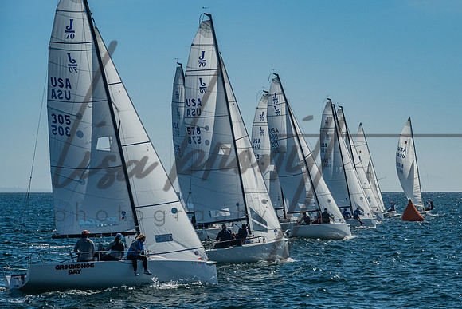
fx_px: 2334
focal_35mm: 182
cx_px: 291
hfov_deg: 11.3
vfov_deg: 7.6
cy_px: 156
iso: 400
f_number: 10
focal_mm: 140
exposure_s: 1/800
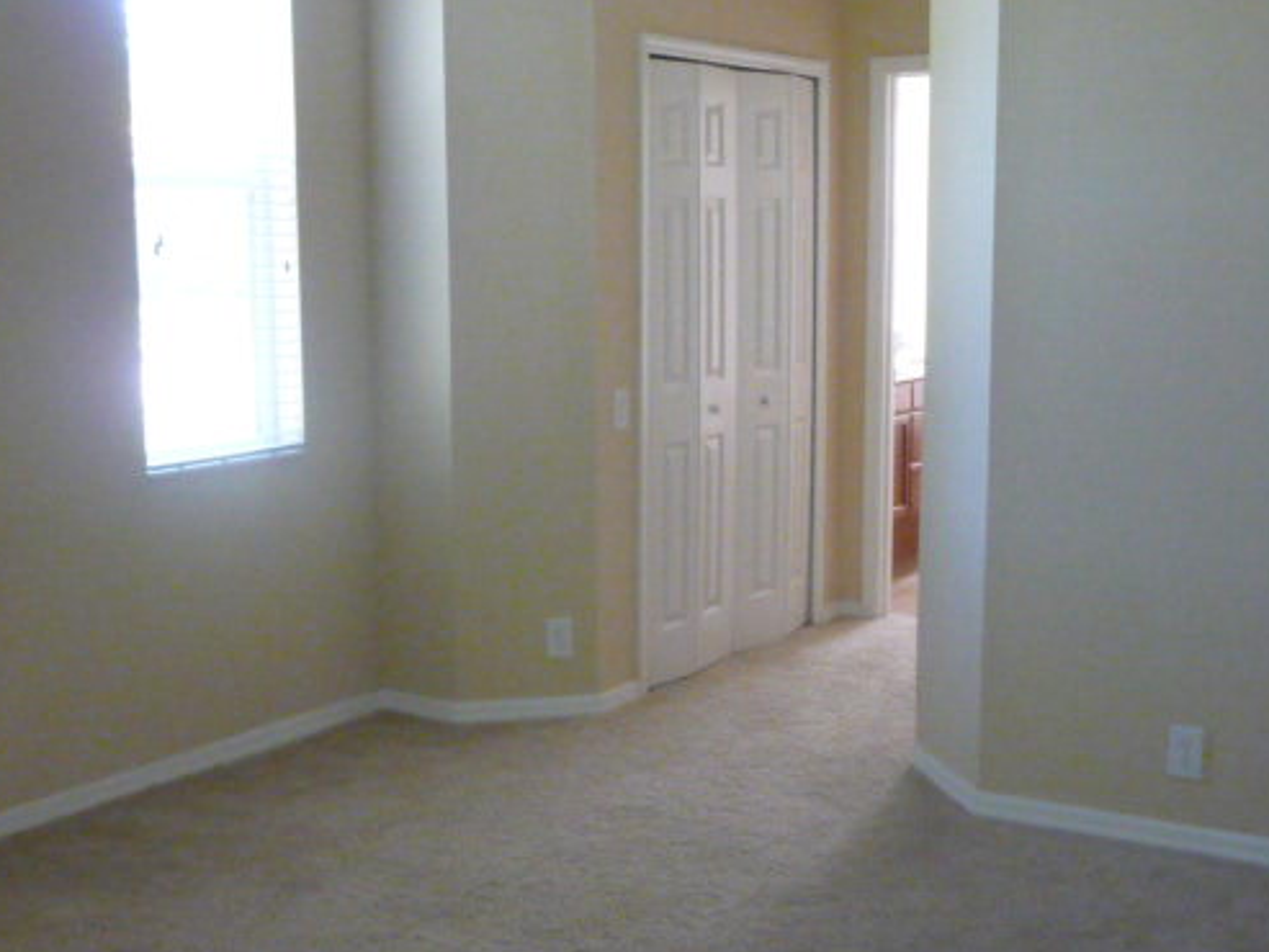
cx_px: 584
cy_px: 527
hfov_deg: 39.6
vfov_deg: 30.3
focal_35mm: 48
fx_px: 1760
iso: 800
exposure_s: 1/50
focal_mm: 4.7
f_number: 3.3
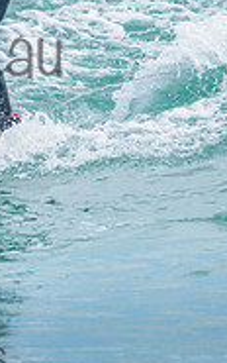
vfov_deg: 1.4
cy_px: -55
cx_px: -47
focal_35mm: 1527
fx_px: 15080
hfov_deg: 0.9
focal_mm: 390
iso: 220
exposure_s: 1/2000
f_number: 5.6
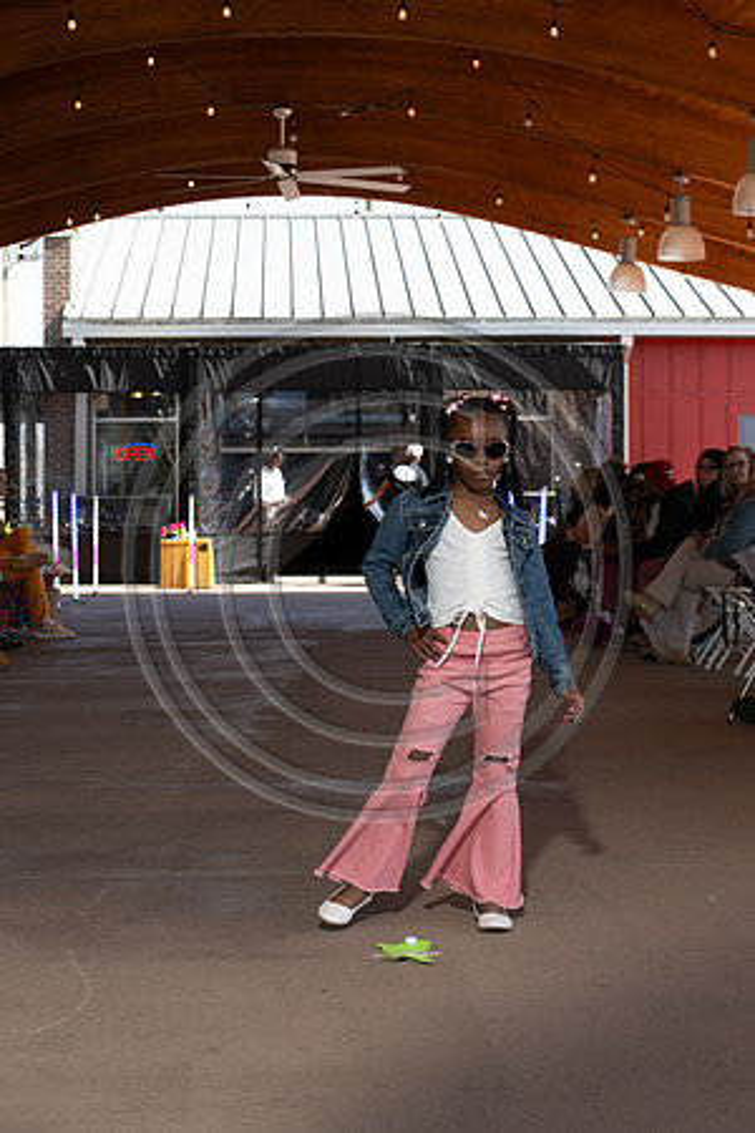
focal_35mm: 70
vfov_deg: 28.8
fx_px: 2202
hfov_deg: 19.5
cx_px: 378
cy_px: 566
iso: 200
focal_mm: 70
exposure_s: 1/200
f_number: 6.3
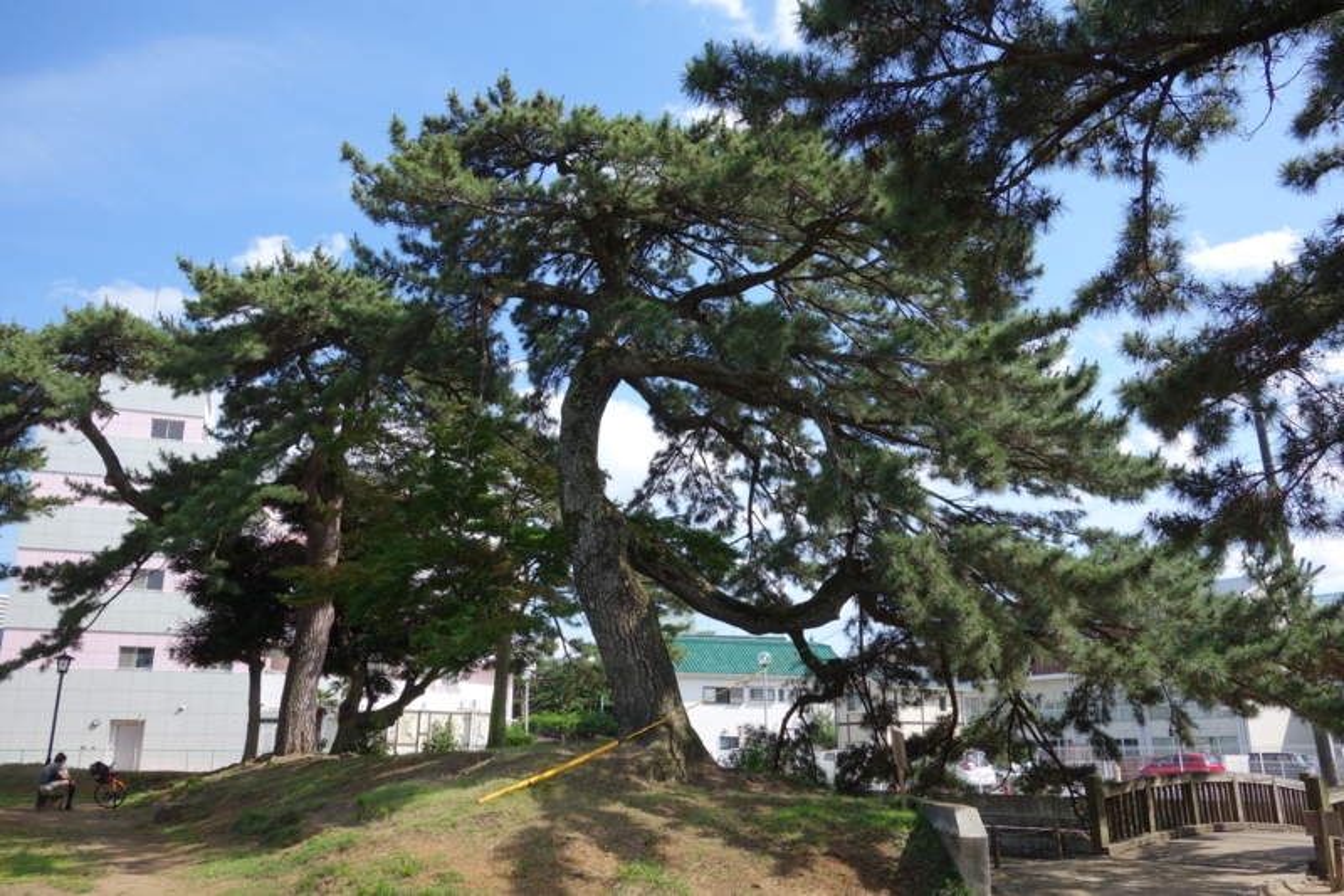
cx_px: 672
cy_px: 448
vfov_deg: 46.4
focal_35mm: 28
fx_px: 1045
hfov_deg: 65.5
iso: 125
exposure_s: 1/320
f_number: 5.6
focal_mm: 10.4
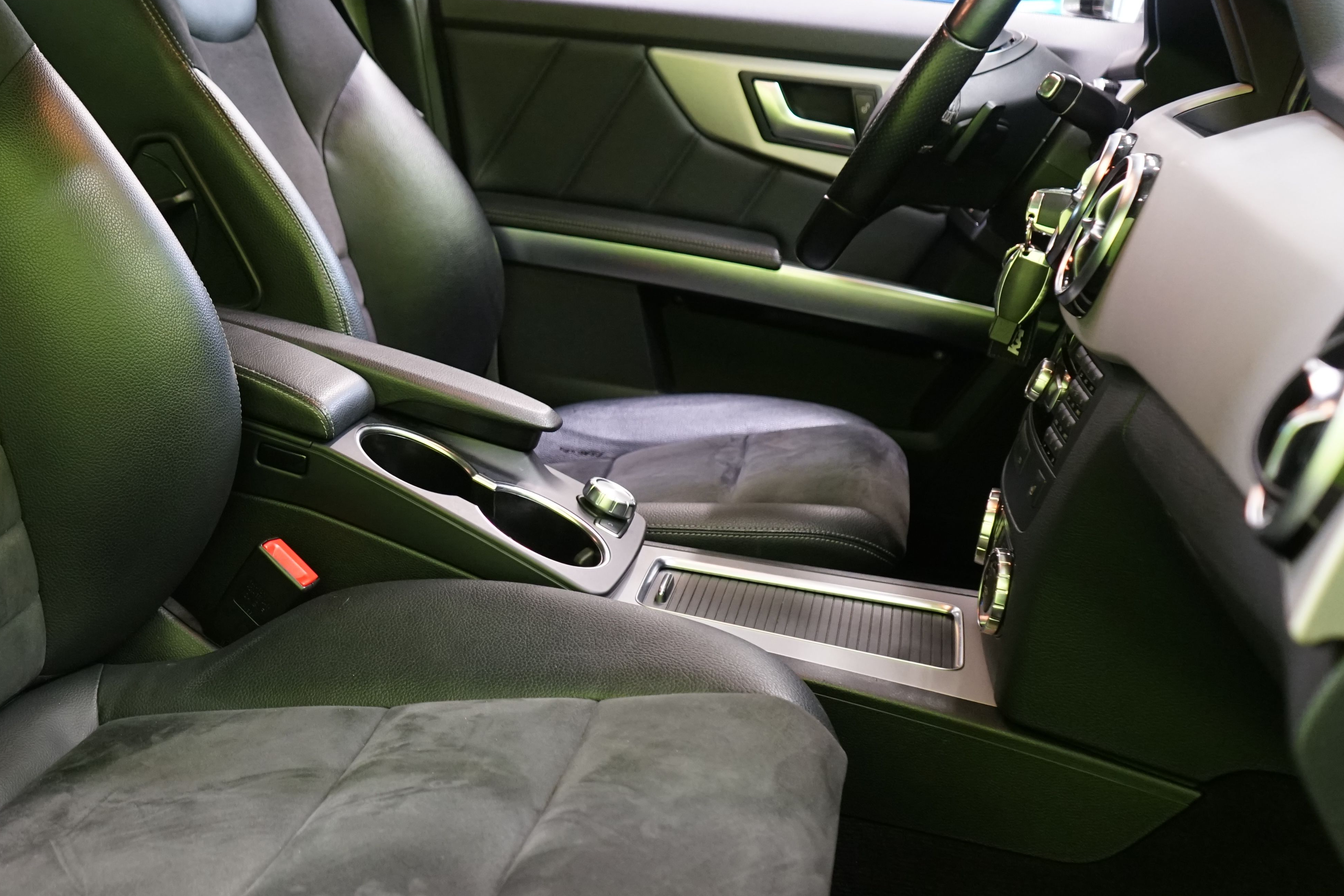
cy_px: 413
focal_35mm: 46
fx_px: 1717
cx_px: 323
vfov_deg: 29.2
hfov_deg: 41.4
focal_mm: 30
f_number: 4.5
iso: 2000
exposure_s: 1/20
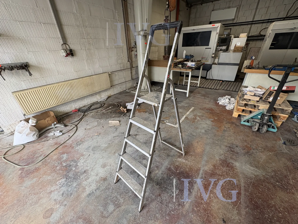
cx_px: 149
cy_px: 112
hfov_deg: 102.1
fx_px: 121
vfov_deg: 85.7
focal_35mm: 14
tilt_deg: -28.4
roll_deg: +1.7
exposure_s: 1/99
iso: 125
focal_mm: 2.22
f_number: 2.2
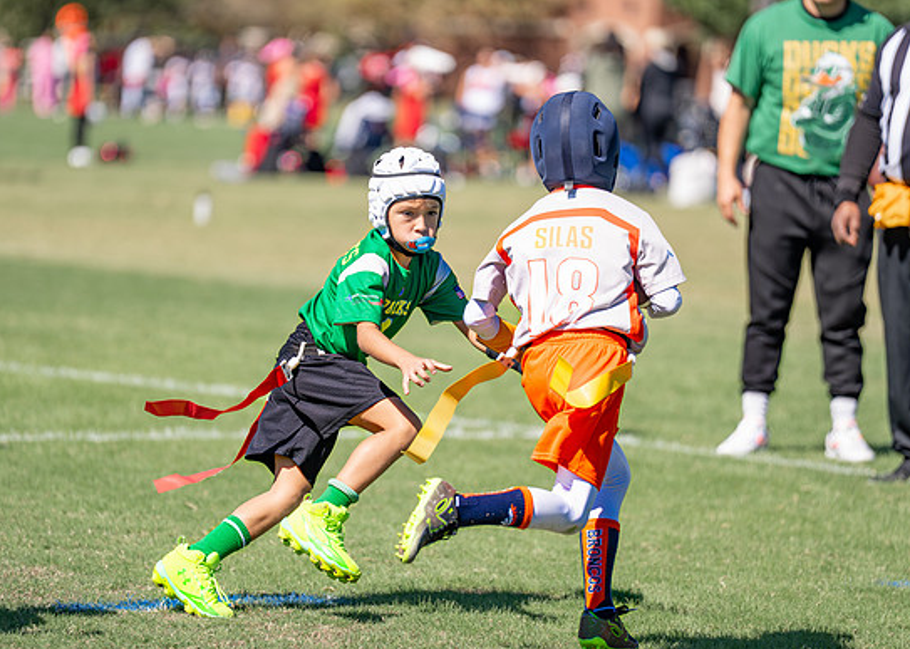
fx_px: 6198
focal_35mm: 240
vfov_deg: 6.0
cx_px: 386
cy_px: 323
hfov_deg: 8.4
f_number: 2.8
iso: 200
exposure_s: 1/2500
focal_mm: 200
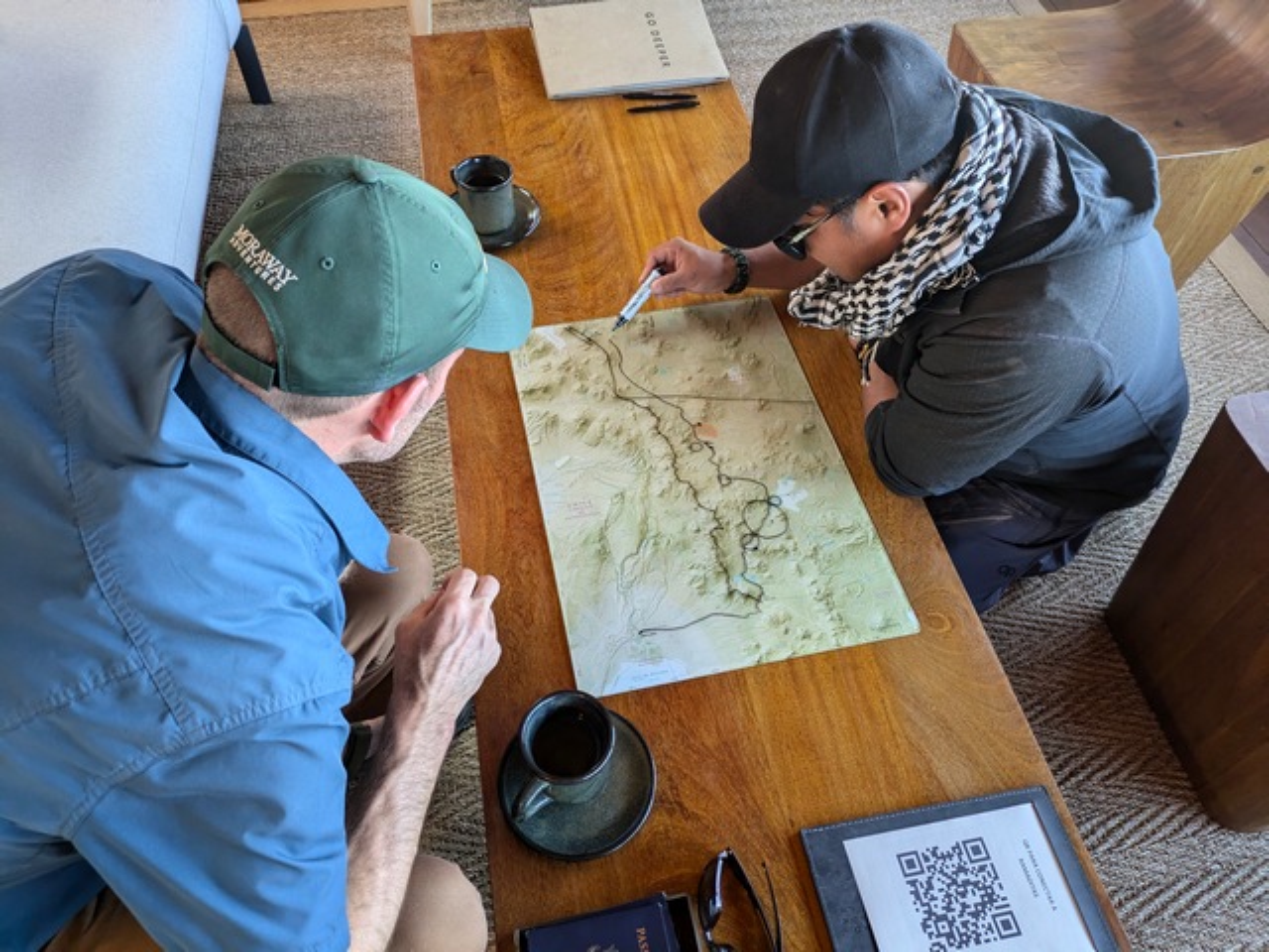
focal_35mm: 25
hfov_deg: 69.4
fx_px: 916
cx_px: 634
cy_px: 476
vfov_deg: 54.9
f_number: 1.89
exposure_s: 1/100
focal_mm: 5.43
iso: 171
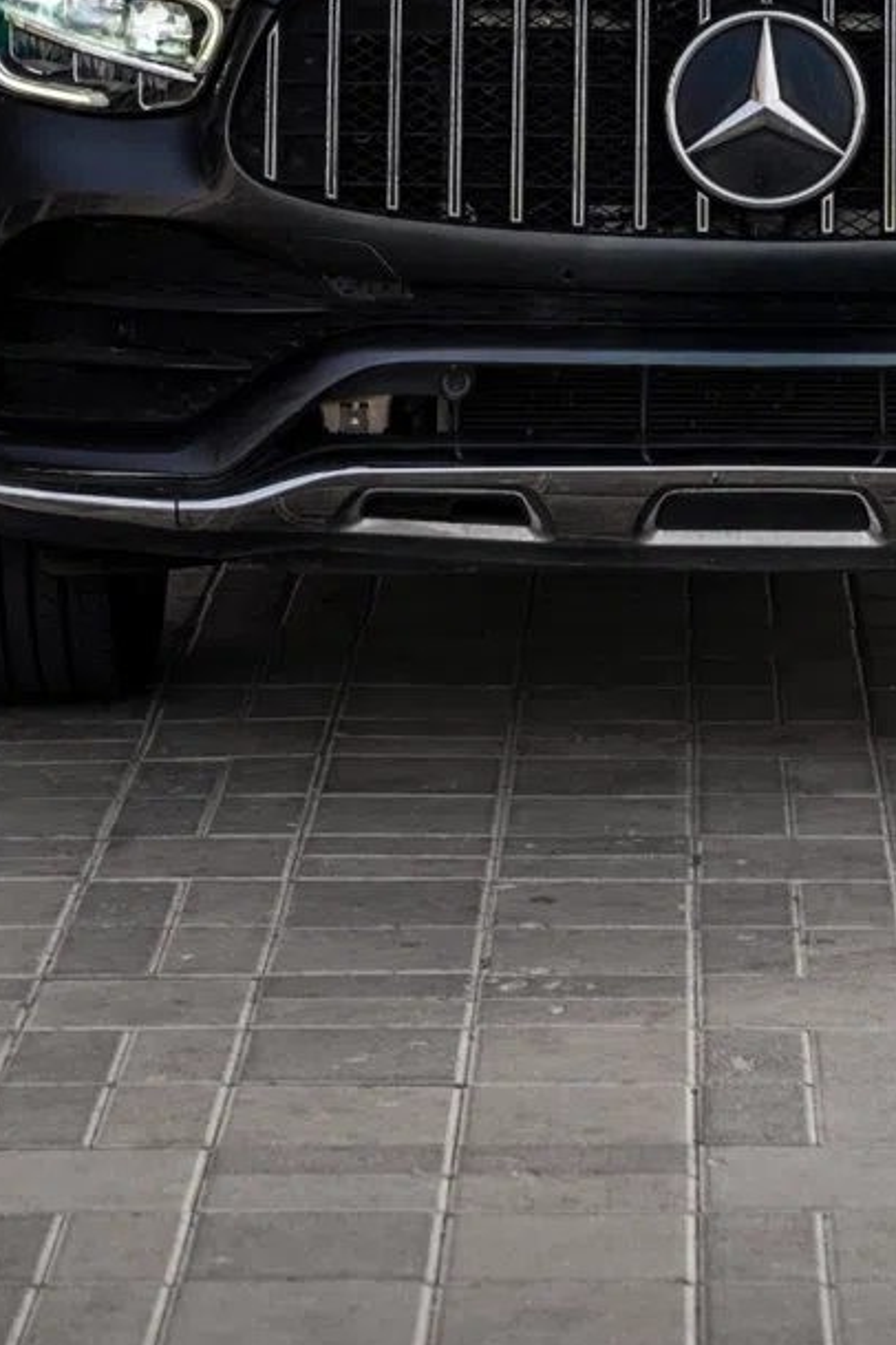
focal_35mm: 169
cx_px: 728
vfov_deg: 12.0
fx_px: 6318
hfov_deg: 8.1
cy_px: 29
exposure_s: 1/100
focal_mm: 67.1
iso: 250
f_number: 4.5
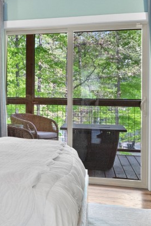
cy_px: 96
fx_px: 371
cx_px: -65
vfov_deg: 33.9
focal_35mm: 59
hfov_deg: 20.3
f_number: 5.6
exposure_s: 1/10
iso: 400
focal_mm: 8
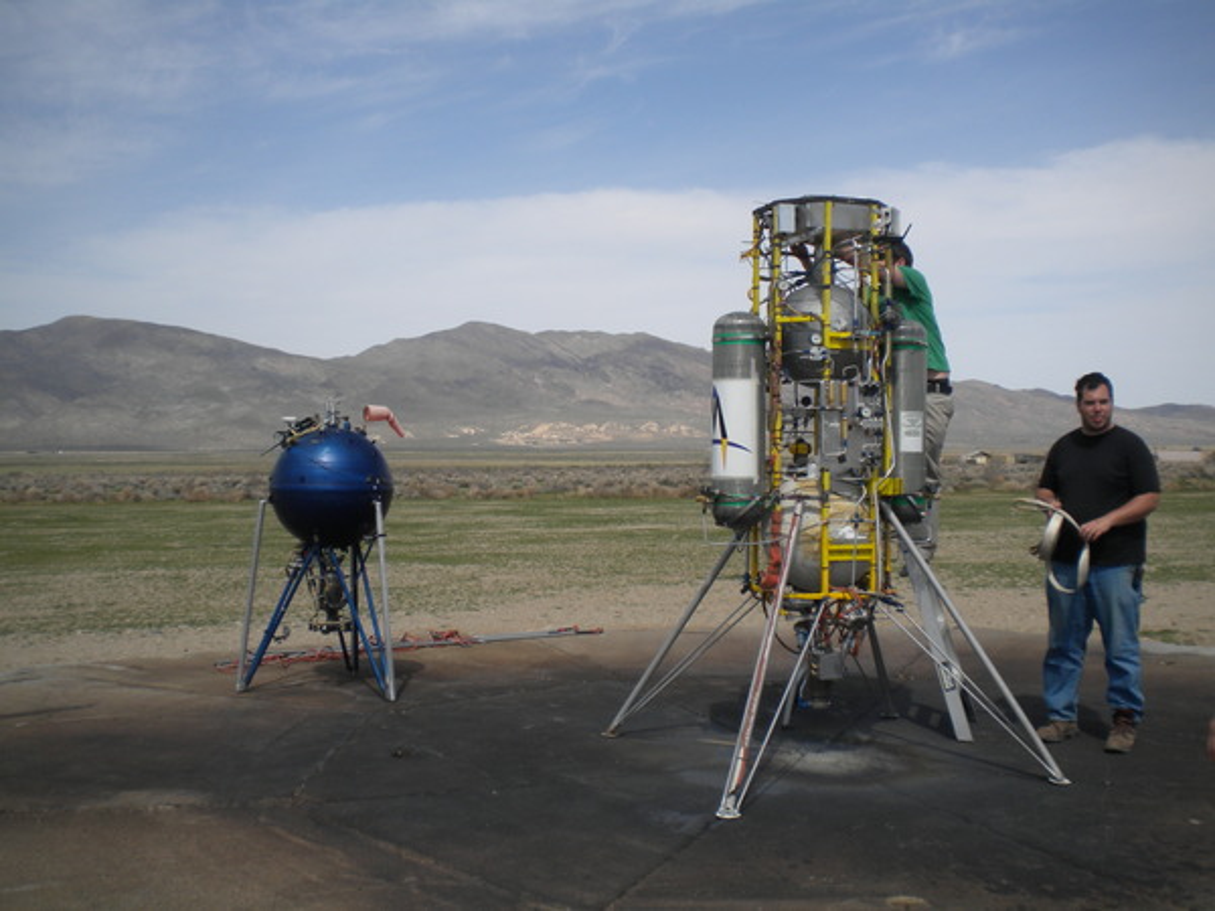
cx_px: 608
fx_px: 1228
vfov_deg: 40.7
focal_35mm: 35
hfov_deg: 52.6
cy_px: 456
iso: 80
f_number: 4.6
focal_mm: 6.3
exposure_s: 1/838
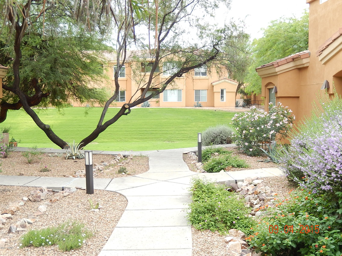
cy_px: 128
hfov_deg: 45.8
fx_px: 405
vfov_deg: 35.1
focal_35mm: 41
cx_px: 171
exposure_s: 1/100
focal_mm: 7.3
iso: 125
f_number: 4.2
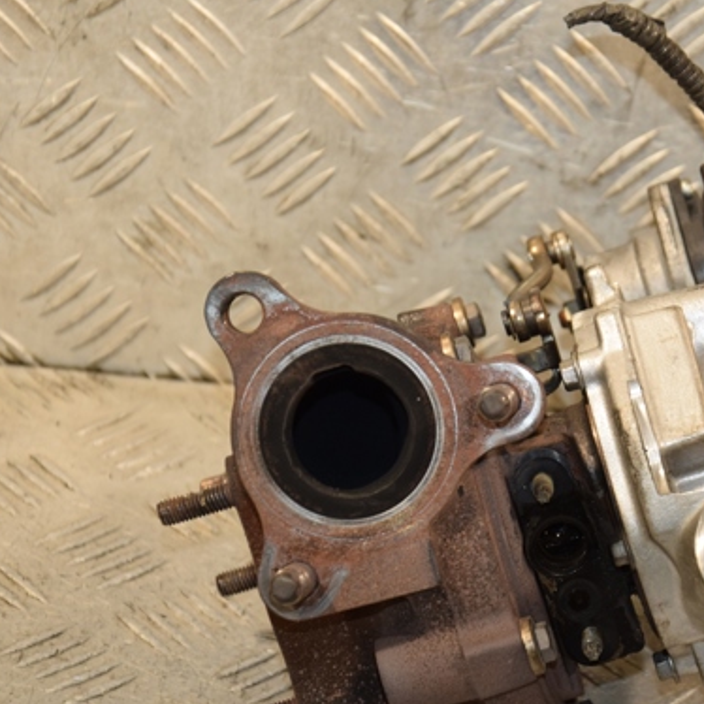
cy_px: 392
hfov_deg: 10.6
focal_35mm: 164
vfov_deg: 10.7
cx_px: 544
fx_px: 3767
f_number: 5.3
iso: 800
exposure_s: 1/125
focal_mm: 75
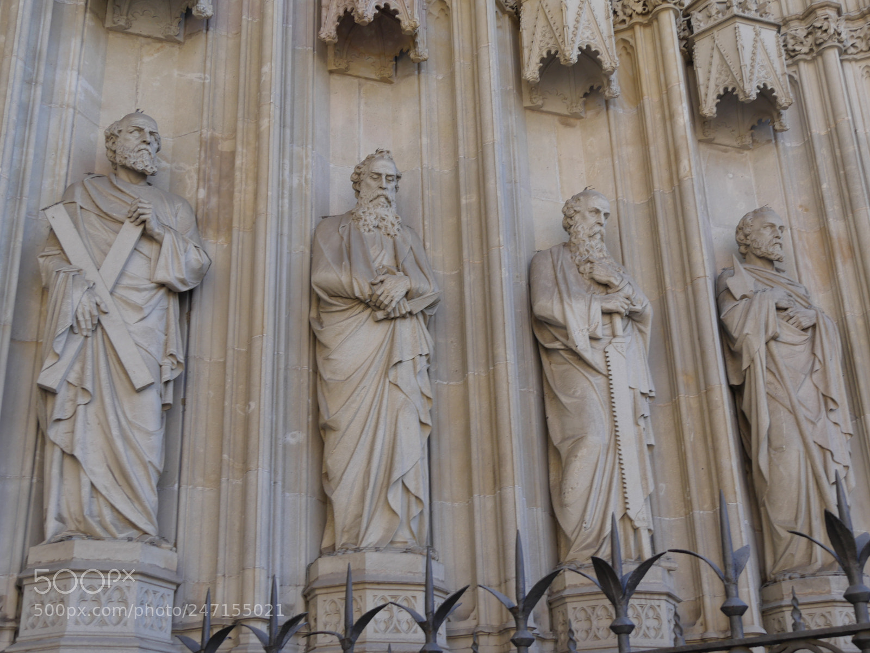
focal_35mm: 42
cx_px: 435
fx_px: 1056
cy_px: 326
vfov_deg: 34.3
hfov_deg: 44.8
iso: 200
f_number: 5
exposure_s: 1/200
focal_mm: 21
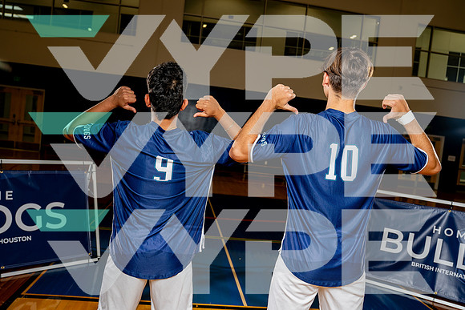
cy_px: 155
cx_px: 232
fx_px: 388
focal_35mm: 30
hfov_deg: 61.8
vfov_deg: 43.5
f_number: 4
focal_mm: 29
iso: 100
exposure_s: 1/250
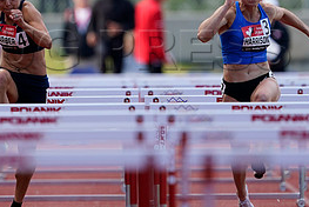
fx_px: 11368
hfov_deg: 1.6
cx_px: 15
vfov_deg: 1.0
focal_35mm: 1323
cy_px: 38
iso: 500
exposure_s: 1/640
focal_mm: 600
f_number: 5
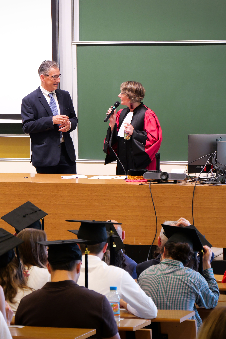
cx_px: 73
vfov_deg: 10.7
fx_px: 1808
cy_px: 170
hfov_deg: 7.2
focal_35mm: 192
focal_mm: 69
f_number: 5.6
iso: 640
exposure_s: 1/15
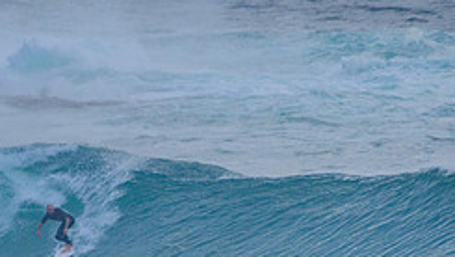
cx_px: 63
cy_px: 235
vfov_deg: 0.8
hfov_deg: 1.4
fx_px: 18381
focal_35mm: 1523
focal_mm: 500
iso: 640
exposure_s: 1/2000
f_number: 5.6
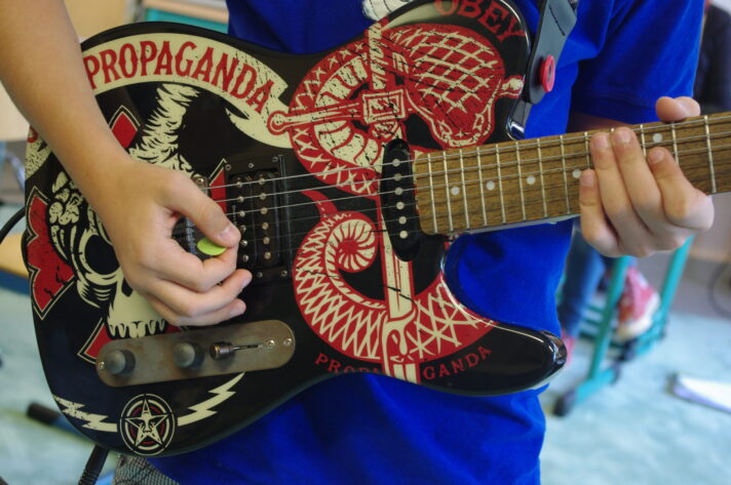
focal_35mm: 64
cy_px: 242
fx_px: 1298
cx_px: 366
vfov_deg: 21.2
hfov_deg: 31.5
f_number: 4.5
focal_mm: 42.5
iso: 800
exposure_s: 1/40
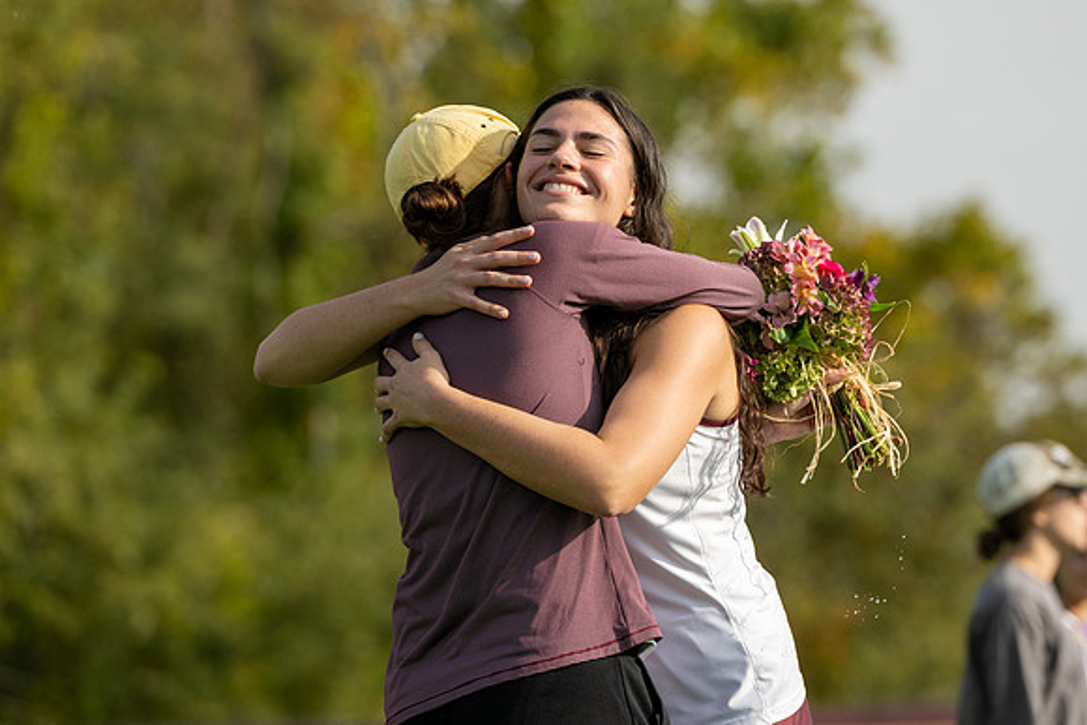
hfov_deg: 7.9
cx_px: 662
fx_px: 7862
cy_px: 339
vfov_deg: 5.3
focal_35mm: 260
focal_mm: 195
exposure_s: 1/1250
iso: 180
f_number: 5
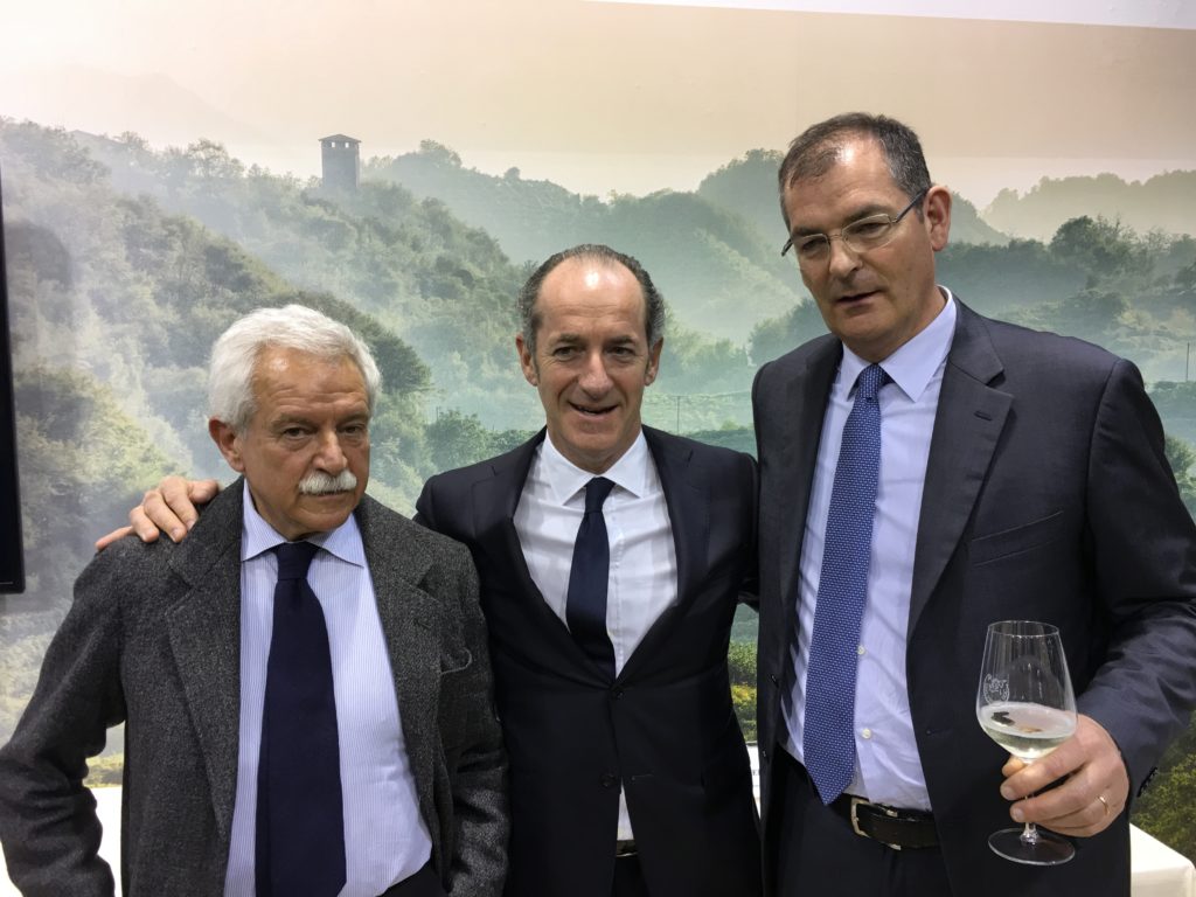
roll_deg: -0.3
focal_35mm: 29
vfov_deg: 48.2
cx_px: 598
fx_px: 1002
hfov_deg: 61.7
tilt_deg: -4.2
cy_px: 448
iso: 32
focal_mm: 4.15
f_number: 2.2
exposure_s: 1/33
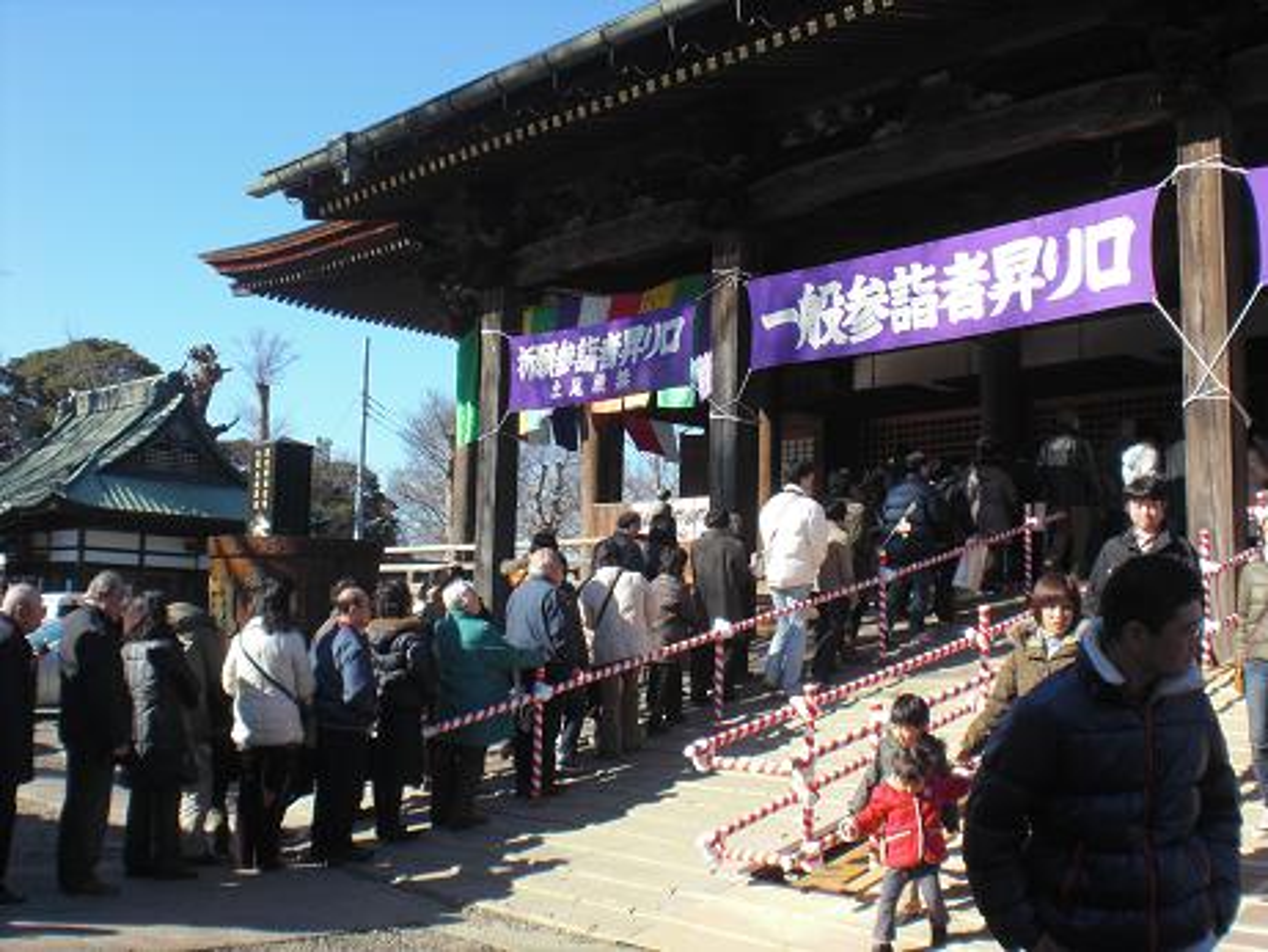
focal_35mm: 38
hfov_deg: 49.0
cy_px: 476
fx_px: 1392
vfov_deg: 37.7
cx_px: 634
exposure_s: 1/200
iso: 64
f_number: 5.6
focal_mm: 6.3
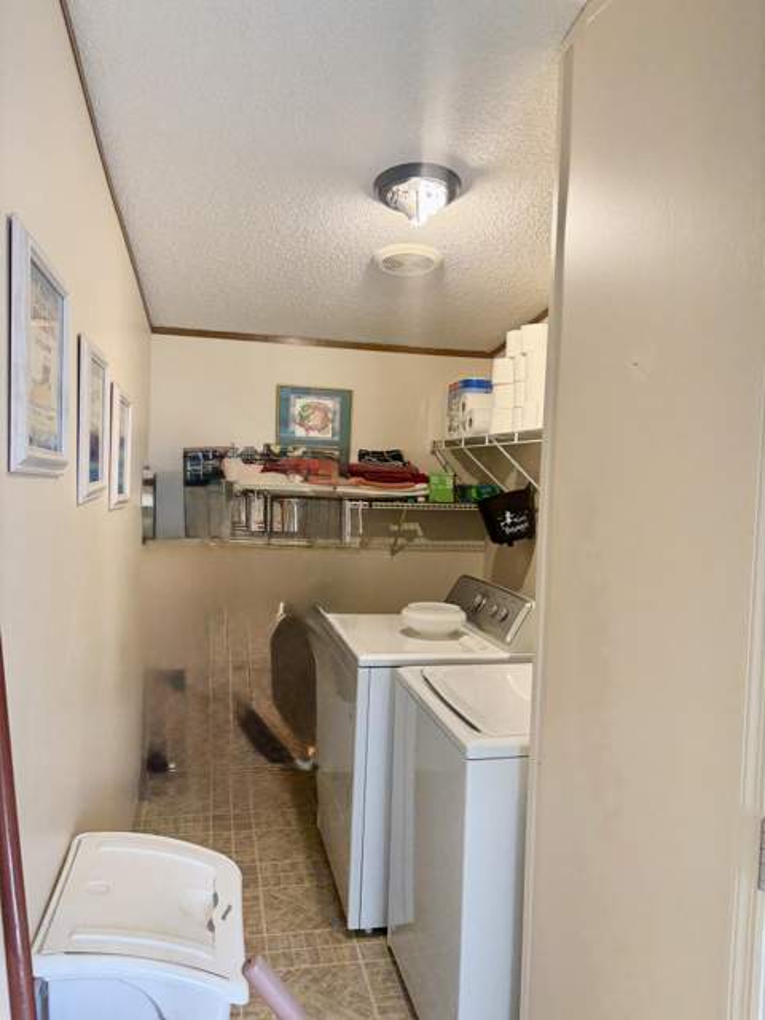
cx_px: 382
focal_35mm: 26
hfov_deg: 53.1
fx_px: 766
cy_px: 510
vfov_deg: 67.3
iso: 100
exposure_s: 1/60
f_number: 1.6
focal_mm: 5.96
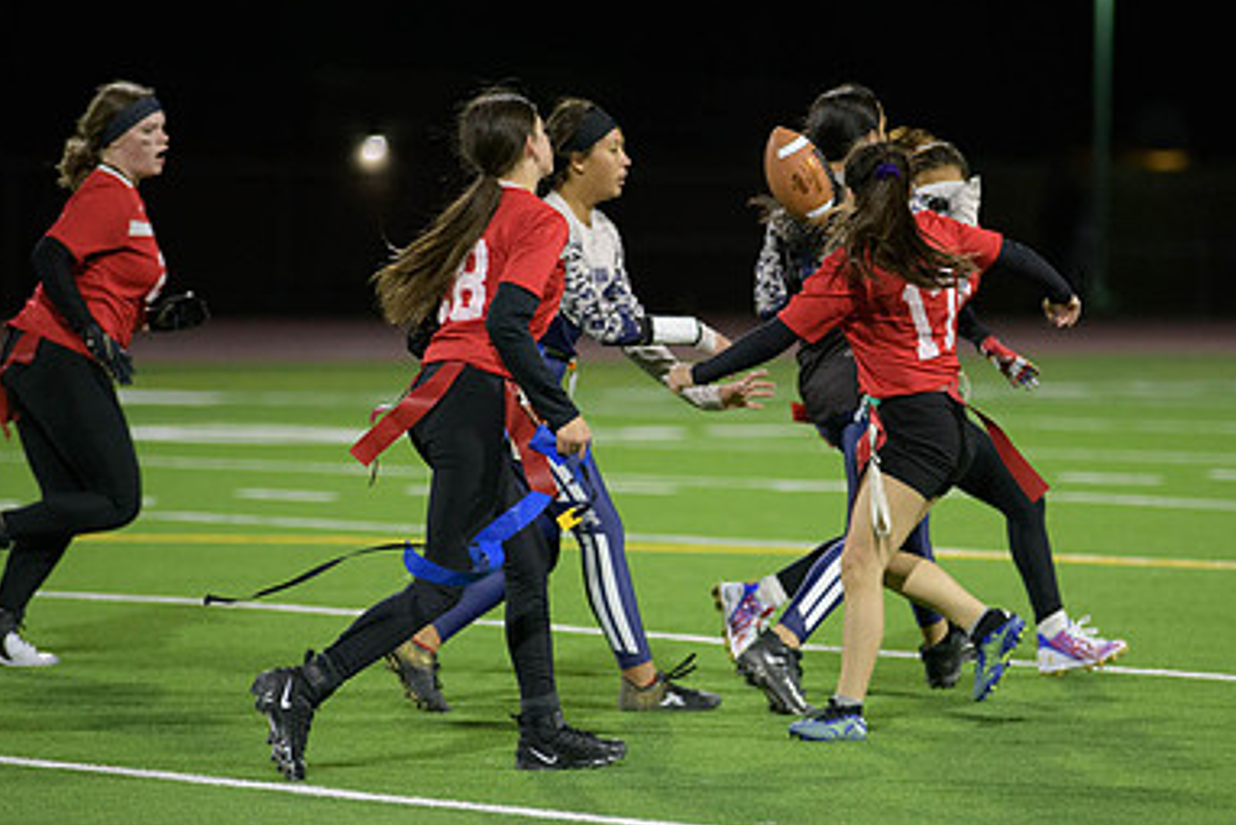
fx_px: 9136
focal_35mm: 266
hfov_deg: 7.7
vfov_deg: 5.2
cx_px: 760
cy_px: 400
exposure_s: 1/640
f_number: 2.8
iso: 3200
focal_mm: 175
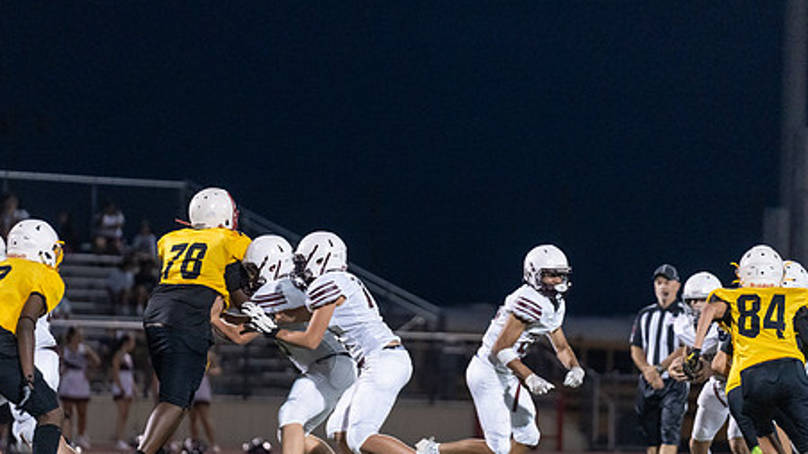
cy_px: 323
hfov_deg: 8.0
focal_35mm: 269
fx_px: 5762
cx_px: 349
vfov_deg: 4.5
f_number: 3.2
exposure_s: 1/1000
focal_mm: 200
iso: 5000
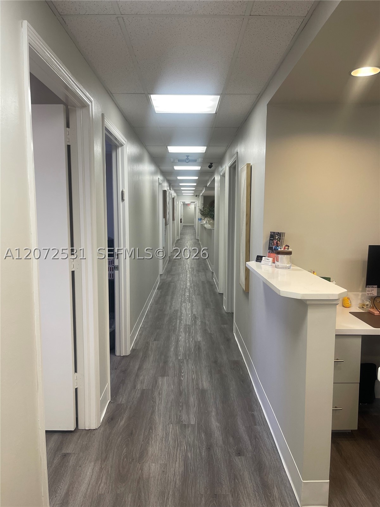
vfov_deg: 69.4
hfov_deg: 54.9
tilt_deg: -6.4
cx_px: 190
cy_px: 254
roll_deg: -0.5
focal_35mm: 25
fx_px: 366
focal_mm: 5.1
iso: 125
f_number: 1.6
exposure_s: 1/120
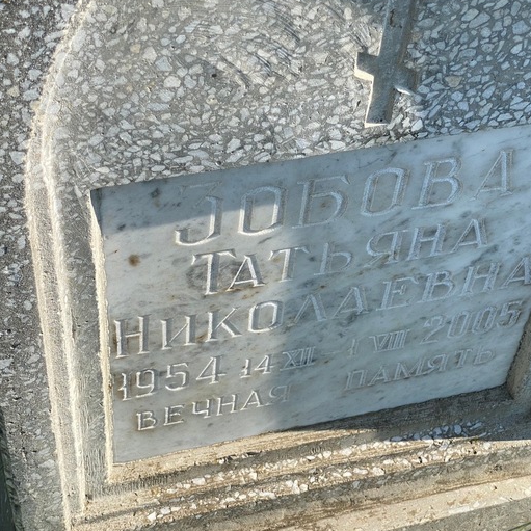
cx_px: 314
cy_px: 248
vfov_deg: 24.0
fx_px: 1250
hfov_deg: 24.0
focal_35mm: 72
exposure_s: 1/675
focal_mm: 6
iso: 20
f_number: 2
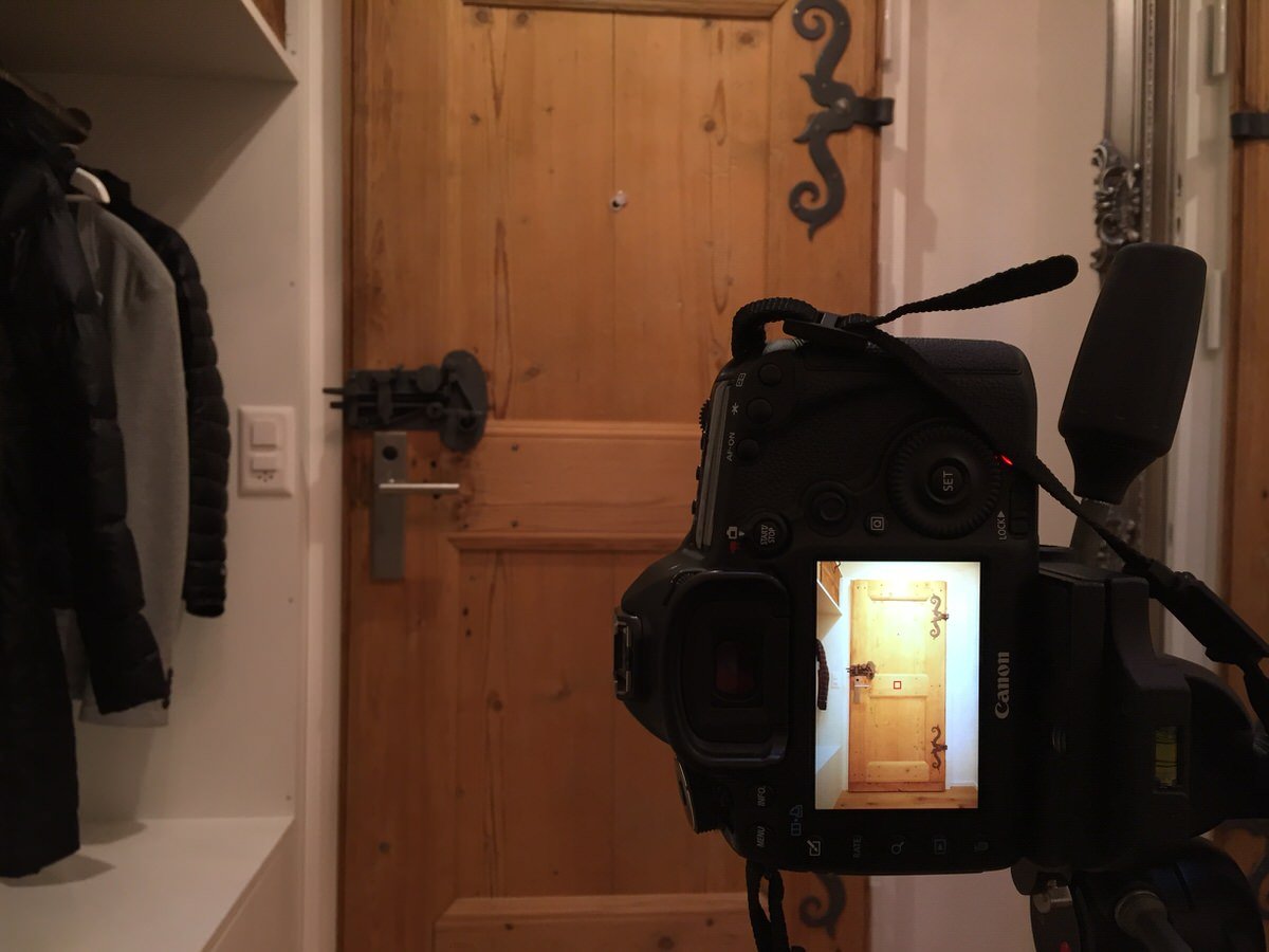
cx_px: 634
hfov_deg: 61.7
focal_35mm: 29
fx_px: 1063
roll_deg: -0.5
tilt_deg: -0.7
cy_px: 476
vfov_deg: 48.2
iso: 100
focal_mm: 4.15
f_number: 2.2
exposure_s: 1/33
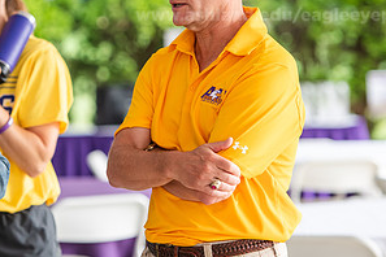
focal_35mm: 244
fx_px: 2616
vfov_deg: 5.6
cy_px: 42
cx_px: 77
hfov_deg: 8.4
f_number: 3.2
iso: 320
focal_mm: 125
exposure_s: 1/320
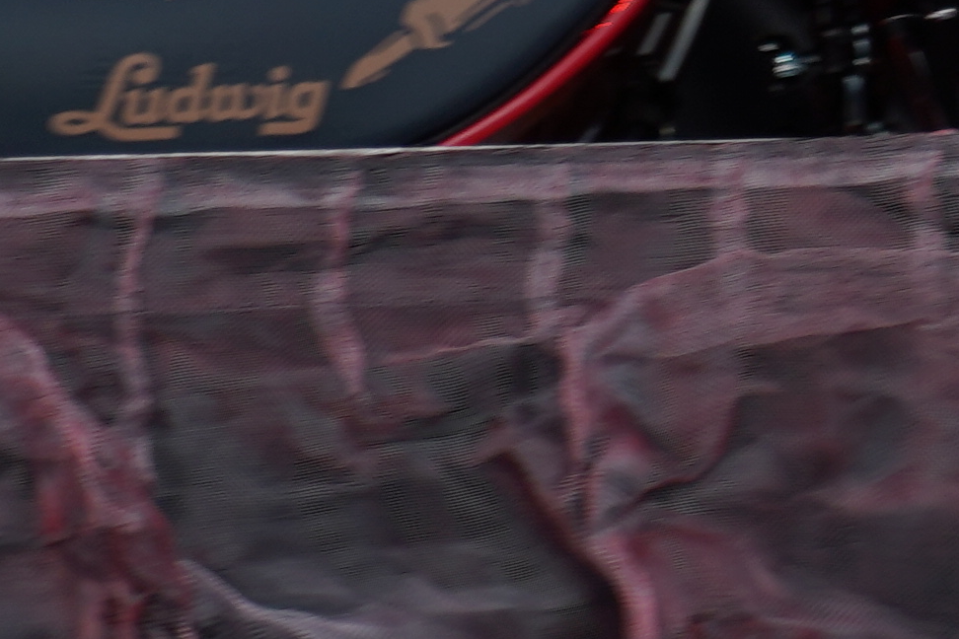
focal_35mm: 648
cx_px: 2384
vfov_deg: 2.1
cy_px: -1314
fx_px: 17261
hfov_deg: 3.1
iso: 100
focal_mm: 105
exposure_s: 1/125
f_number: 4
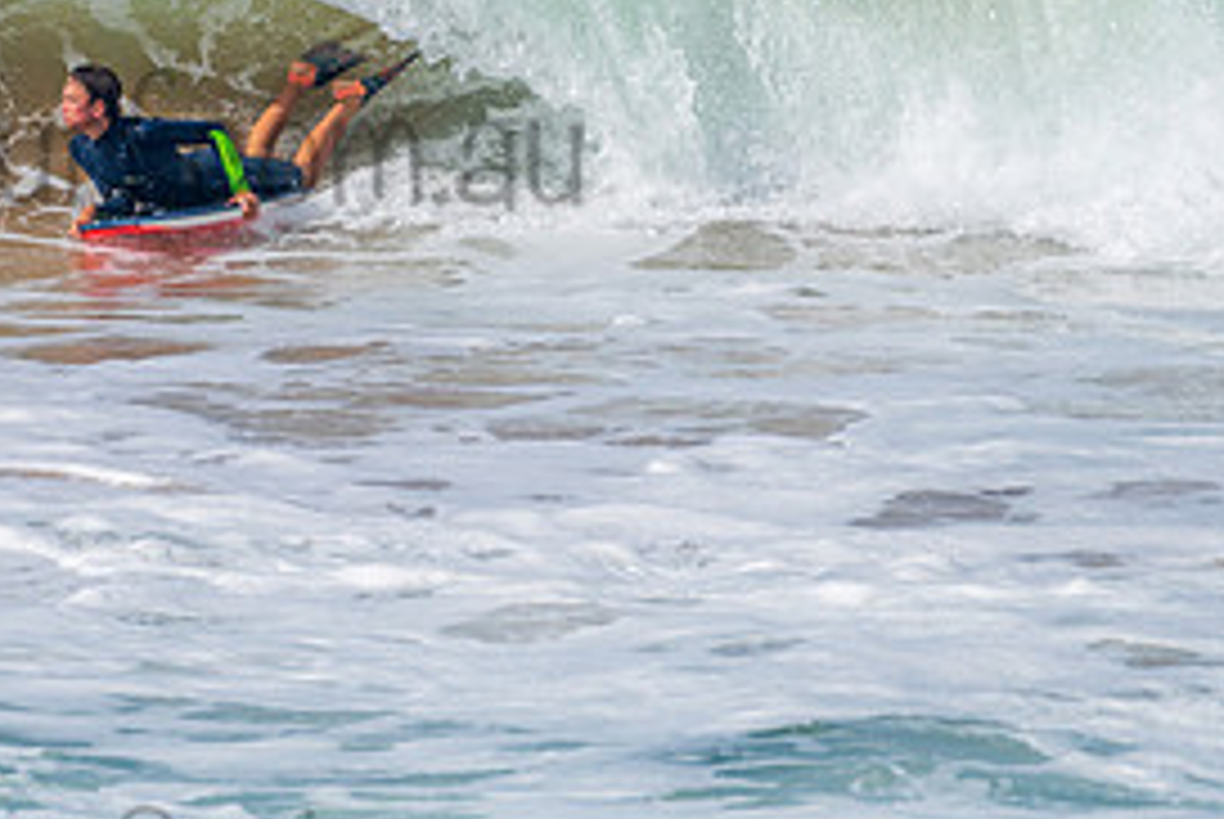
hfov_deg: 1.9
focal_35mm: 1065
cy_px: 101
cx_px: 108
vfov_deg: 1.3
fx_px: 36248
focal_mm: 500
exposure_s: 1/2000
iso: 140
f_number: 5.6
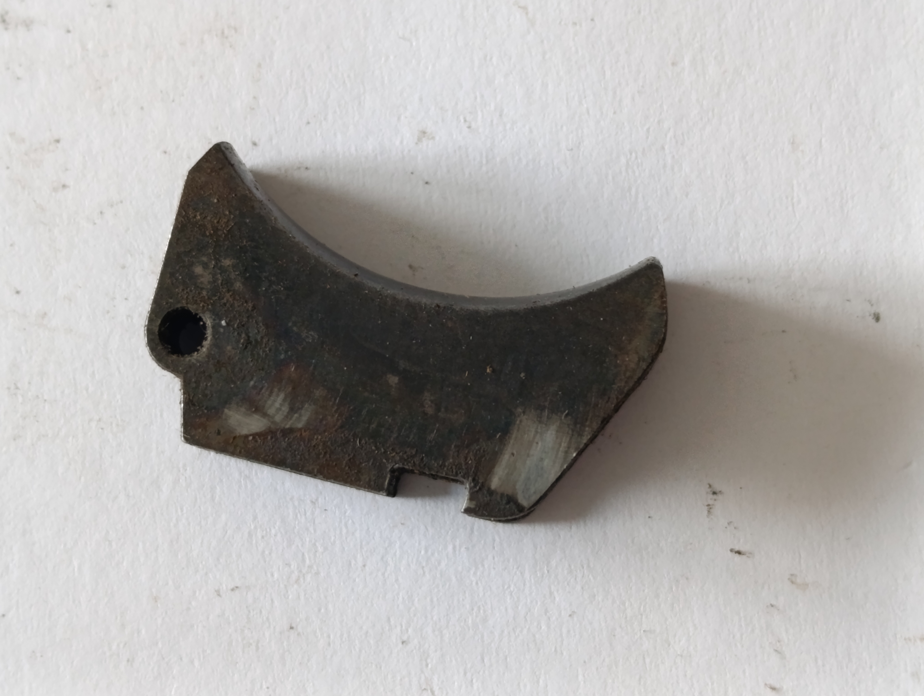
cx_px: 462
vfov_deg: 16.1
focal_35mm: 92
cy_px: 348
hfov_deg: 21.3
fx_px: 2459
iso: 500
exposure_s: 1/100
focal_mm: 6.14
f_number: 1.6
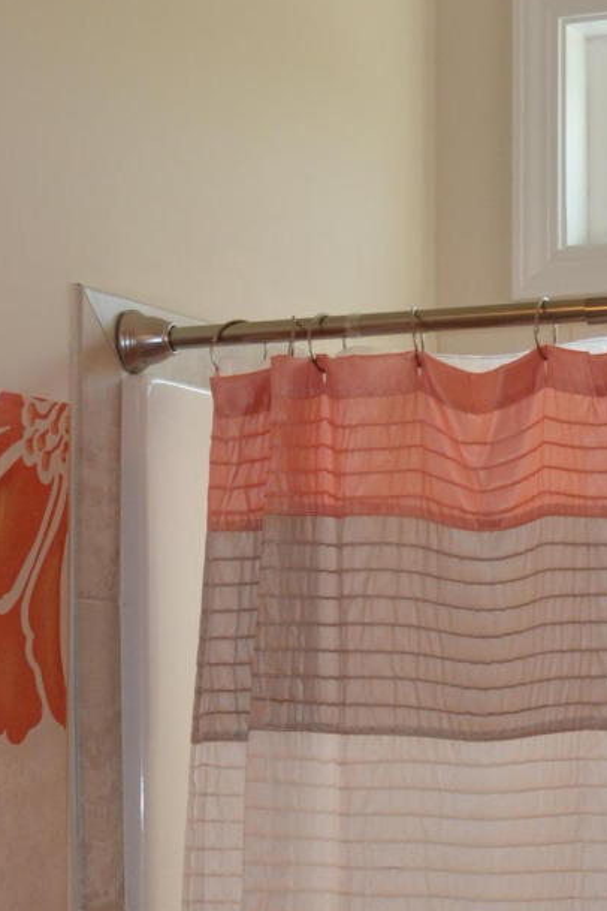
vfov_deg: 15.7
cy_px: 914
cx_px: 153
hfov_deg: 10.7
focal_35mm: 128
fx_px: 3237
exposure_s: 1/125
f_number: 4.2
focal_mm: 26
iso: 360
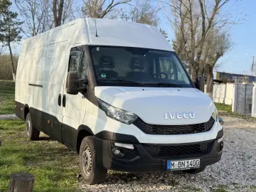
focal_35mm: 48
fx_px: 355
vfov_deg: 30.3
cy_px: 96
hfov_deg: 39.7
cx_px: 128
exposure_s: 1/1770
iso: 64
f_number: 1.78
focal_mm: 6.76
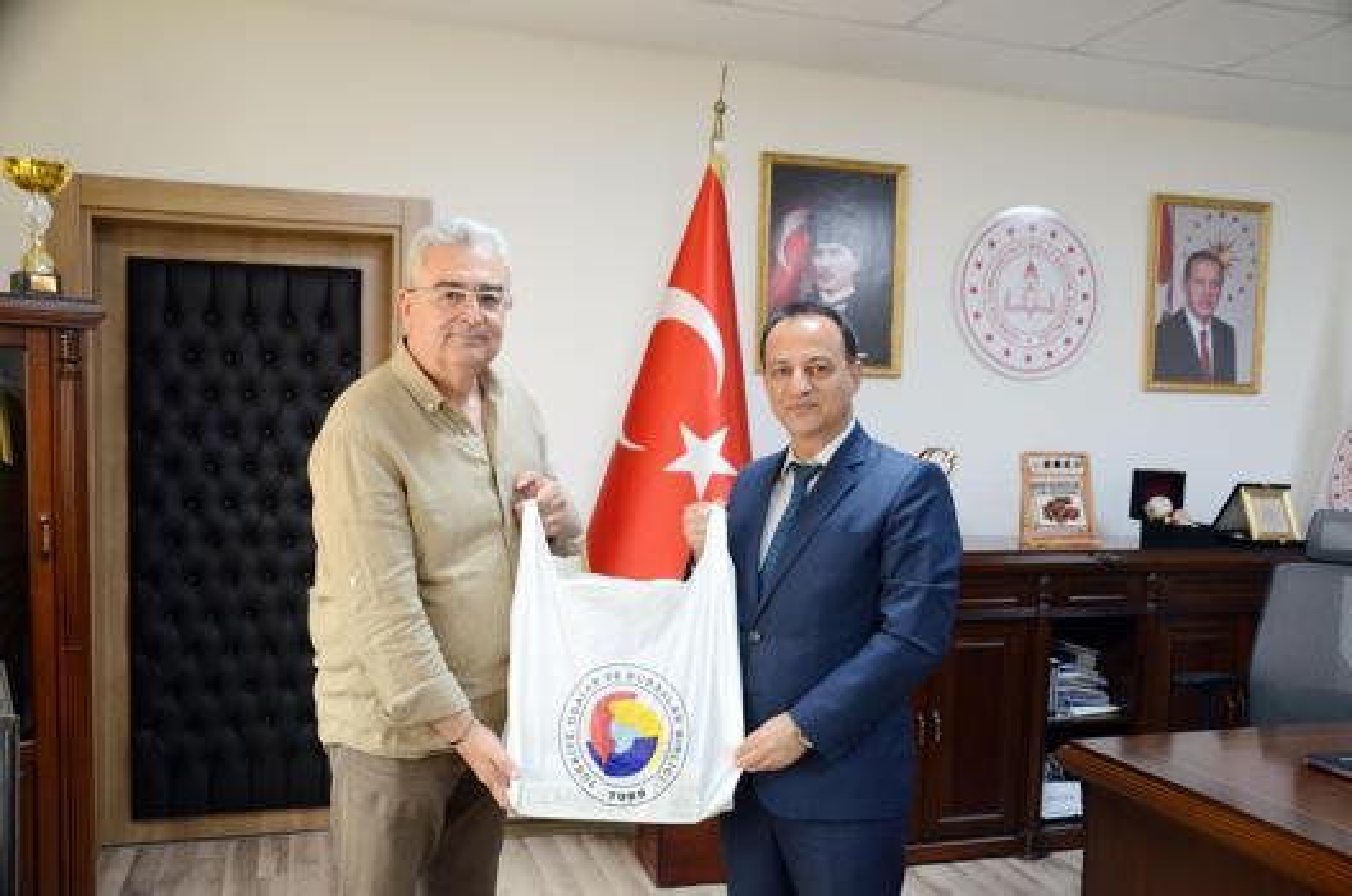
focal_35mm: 33
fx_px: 1237
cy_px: 448
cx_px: 676
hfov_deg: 57.3
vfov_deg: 39.8
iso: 1600
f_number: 5
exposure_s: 1/100
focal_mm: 22
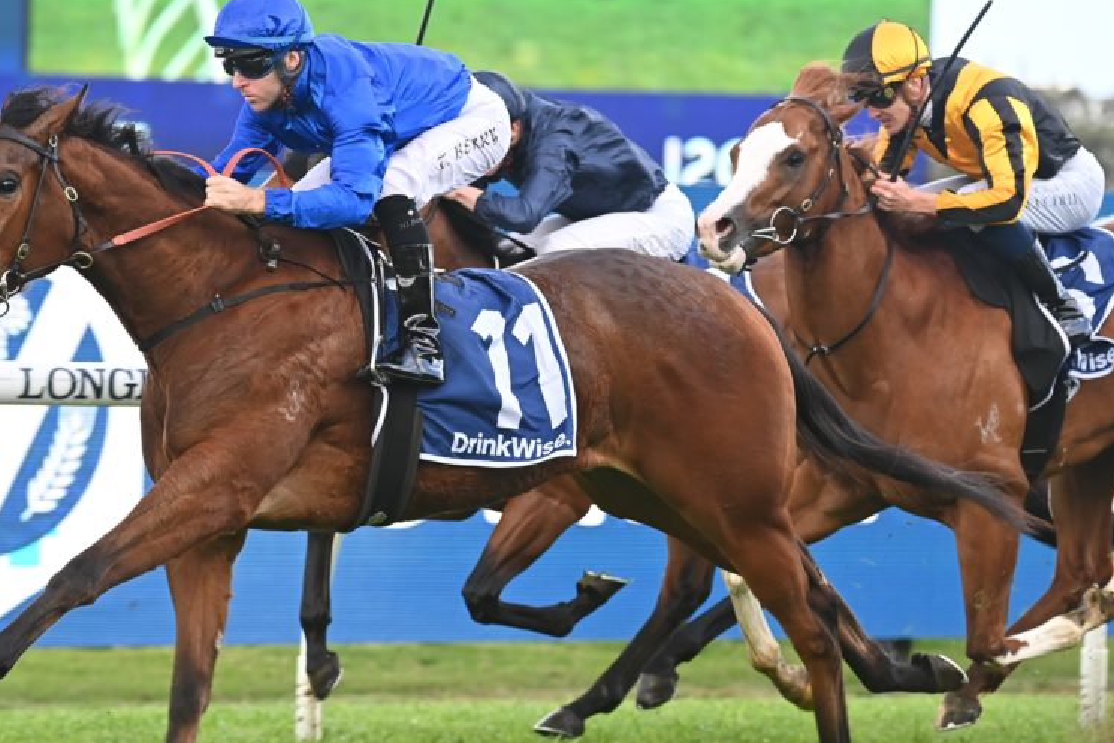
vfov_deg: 4.2
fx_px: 10213
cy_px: 404
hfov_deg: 6.2
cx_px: 429
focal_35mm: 330
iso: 2200
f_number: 5.6
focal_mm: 240
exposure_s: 1/1250
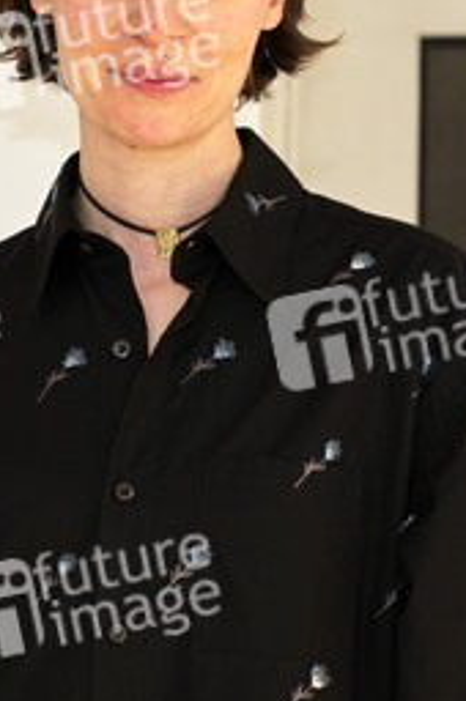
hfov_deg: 14.0
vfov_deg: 20.9
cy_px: 189
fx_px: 1888
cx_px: 159
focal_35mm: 97
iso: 400
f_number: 4.5
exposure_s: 1/200
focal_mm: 62
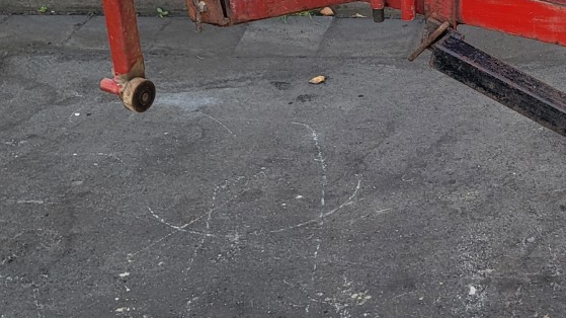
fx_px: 1095
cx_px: 553
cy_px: 84
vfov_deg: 16.4
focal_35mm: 73
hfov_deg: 27.5
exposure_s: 1/218
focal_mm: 4.25
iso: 50
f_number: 1.8
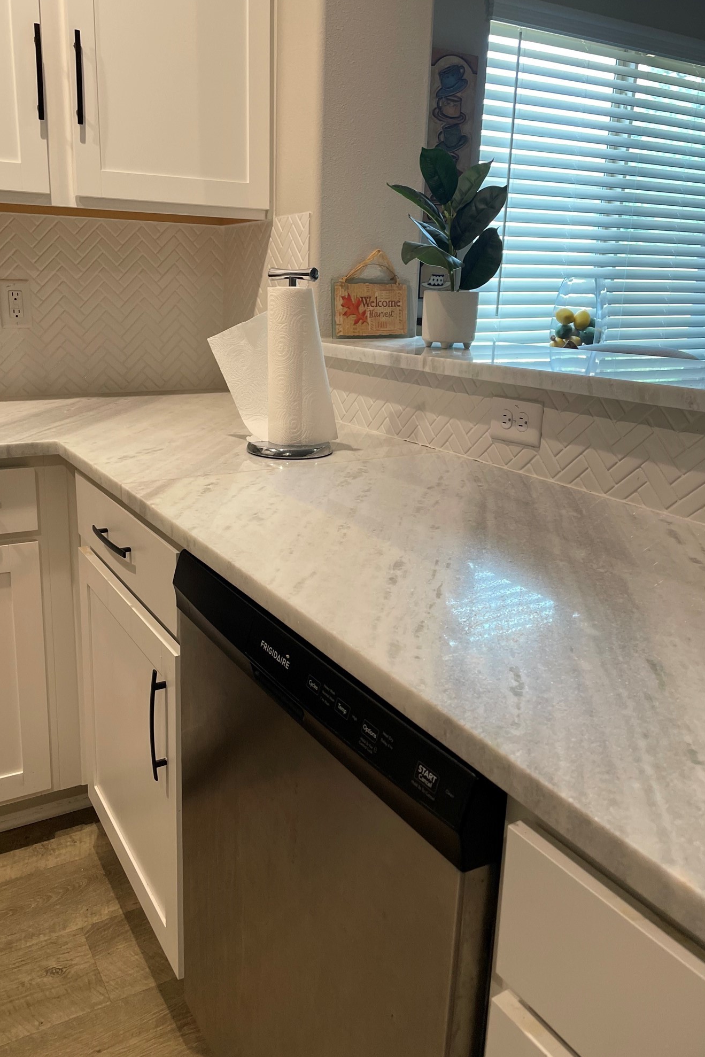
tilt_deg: -15.5
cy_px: 523
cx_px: 317
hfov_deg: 46.3
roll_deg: -1.1
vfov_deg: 65.5
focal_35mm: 28
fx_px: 822
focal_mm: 4.2
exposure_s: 1/120
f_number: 1.6
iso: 125
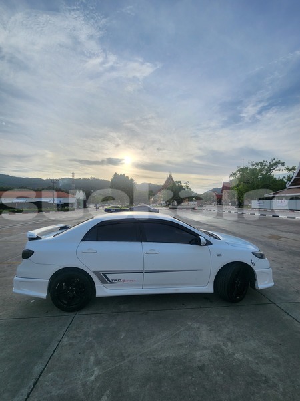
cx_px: 150
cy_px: 200
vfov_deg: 106.2
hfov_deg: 89.9
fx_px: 150
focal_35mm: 13
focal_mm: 2.2
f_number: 2.2
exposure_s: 1/2752
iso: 50
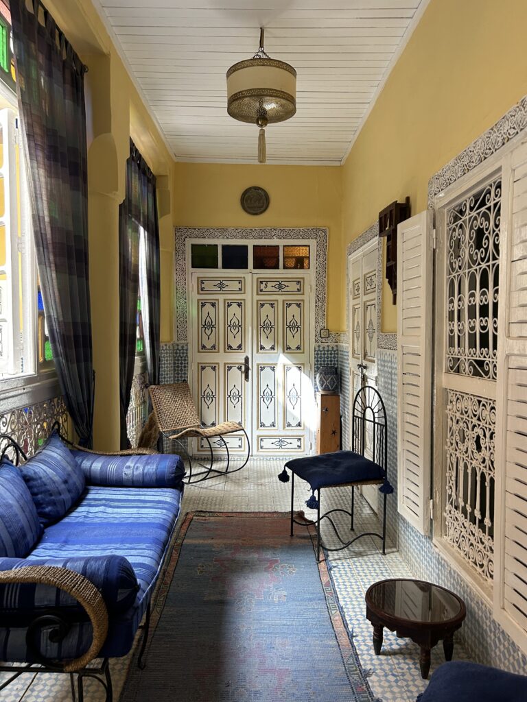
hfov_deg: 53.1
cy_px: 351
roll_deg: +0.4
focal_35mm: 26
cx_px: 264
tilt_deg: -0.9
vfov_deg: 67.3
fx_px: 528
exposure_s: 1/113
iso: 125
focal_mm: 5.7
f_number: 1.5
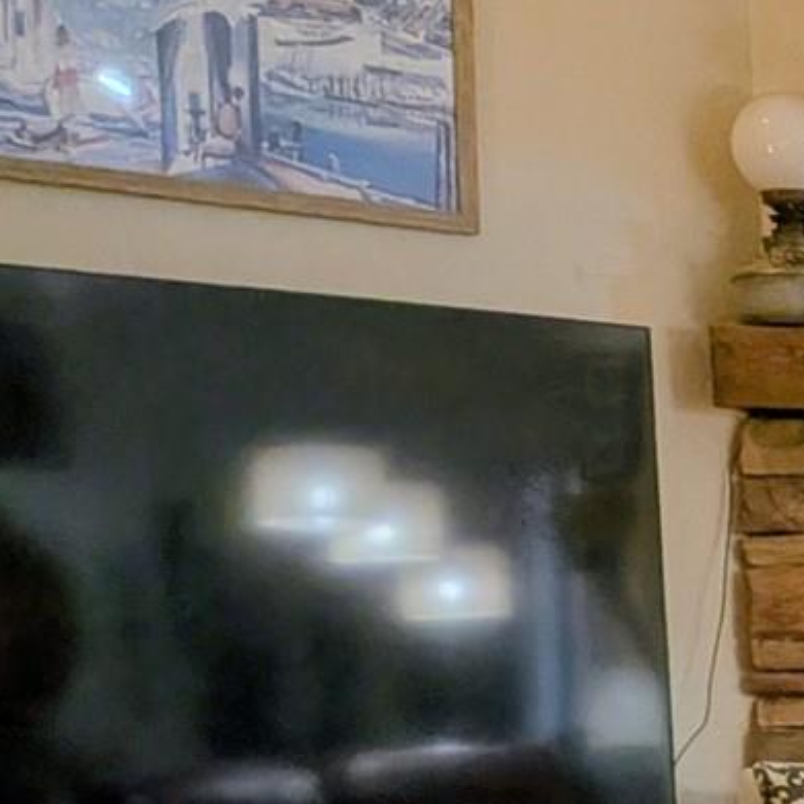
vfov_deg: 19.2
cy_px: 869
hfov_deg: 16.1
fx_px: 2286
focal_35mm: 87
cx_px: 1544
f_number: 1.7
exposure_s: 1/107
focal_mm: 4.53
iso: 33
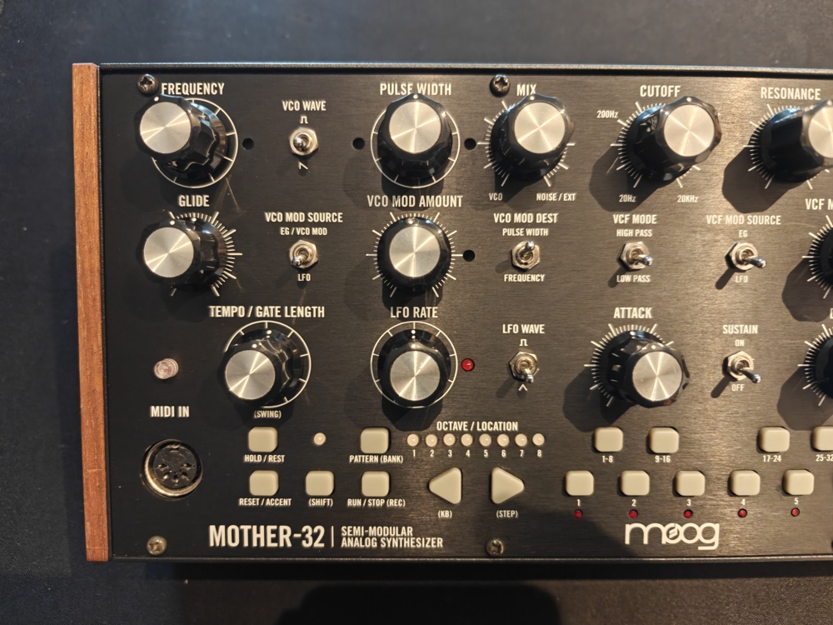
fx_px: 553
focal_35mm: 23
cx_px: 416
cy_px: 312
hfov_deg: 73.9
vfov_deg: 58.9
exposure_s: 1/34
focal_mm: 6.06
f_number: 1.6
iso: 1600
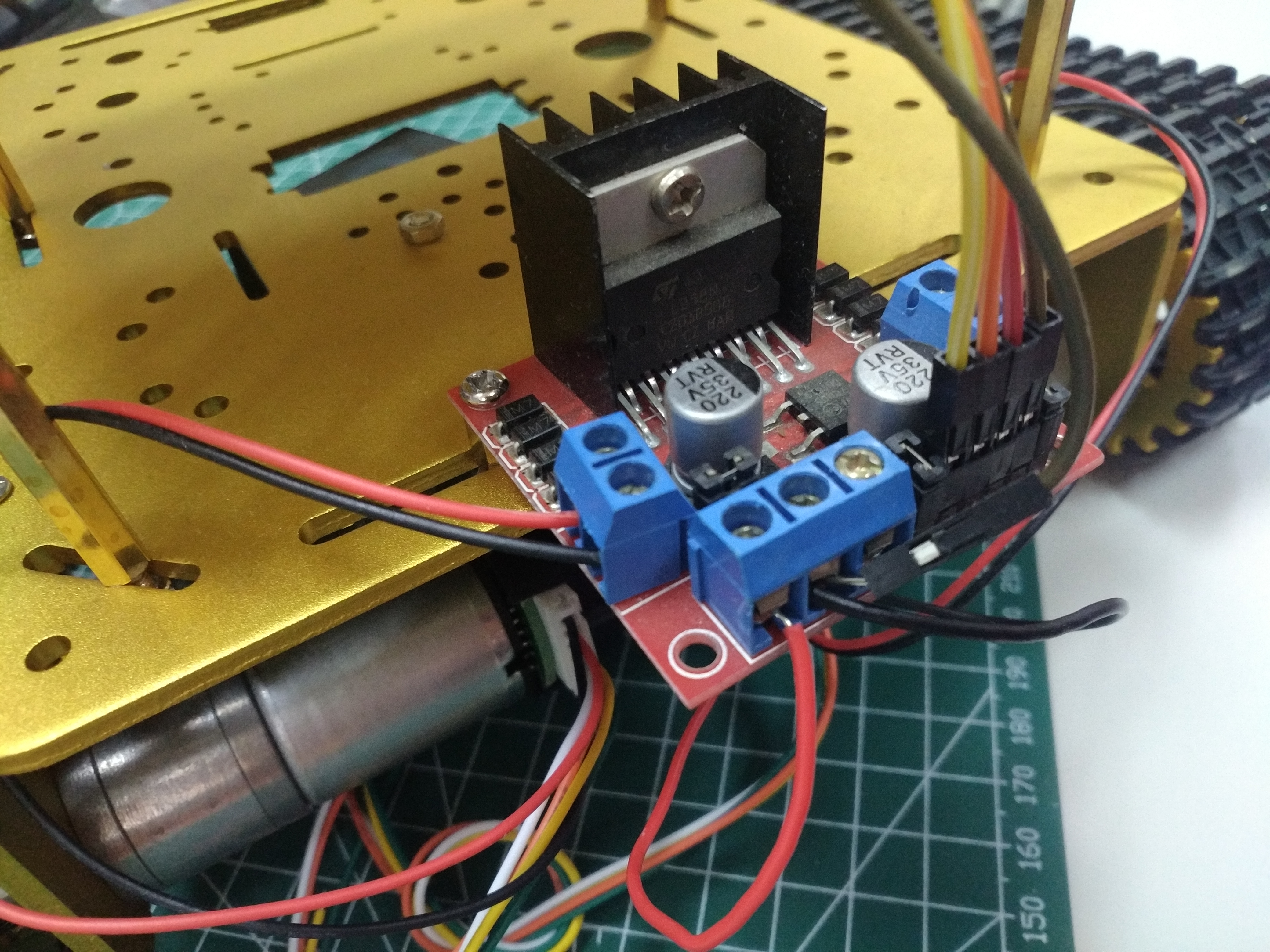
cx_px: 635
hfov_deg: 65.3
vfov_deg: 51.4
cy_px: 476
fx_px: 991
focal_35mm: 27
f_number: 2.2
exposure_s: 1/17
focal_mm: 4.73
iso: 800
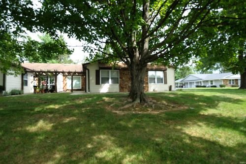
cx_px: 123
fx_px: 130
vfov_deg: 64.5
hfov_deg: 86.9
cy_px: 82
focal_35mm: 19
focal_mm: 12.6
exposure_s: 1/400
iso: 200
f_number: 4
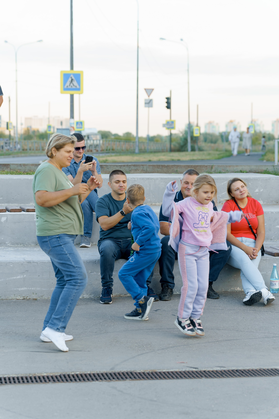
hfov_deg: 16.3
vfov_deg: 24.2
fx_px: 976
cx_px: 140
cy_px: 210
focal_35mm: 84
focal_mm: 84
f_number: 3.5
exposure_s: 1/200
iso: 320
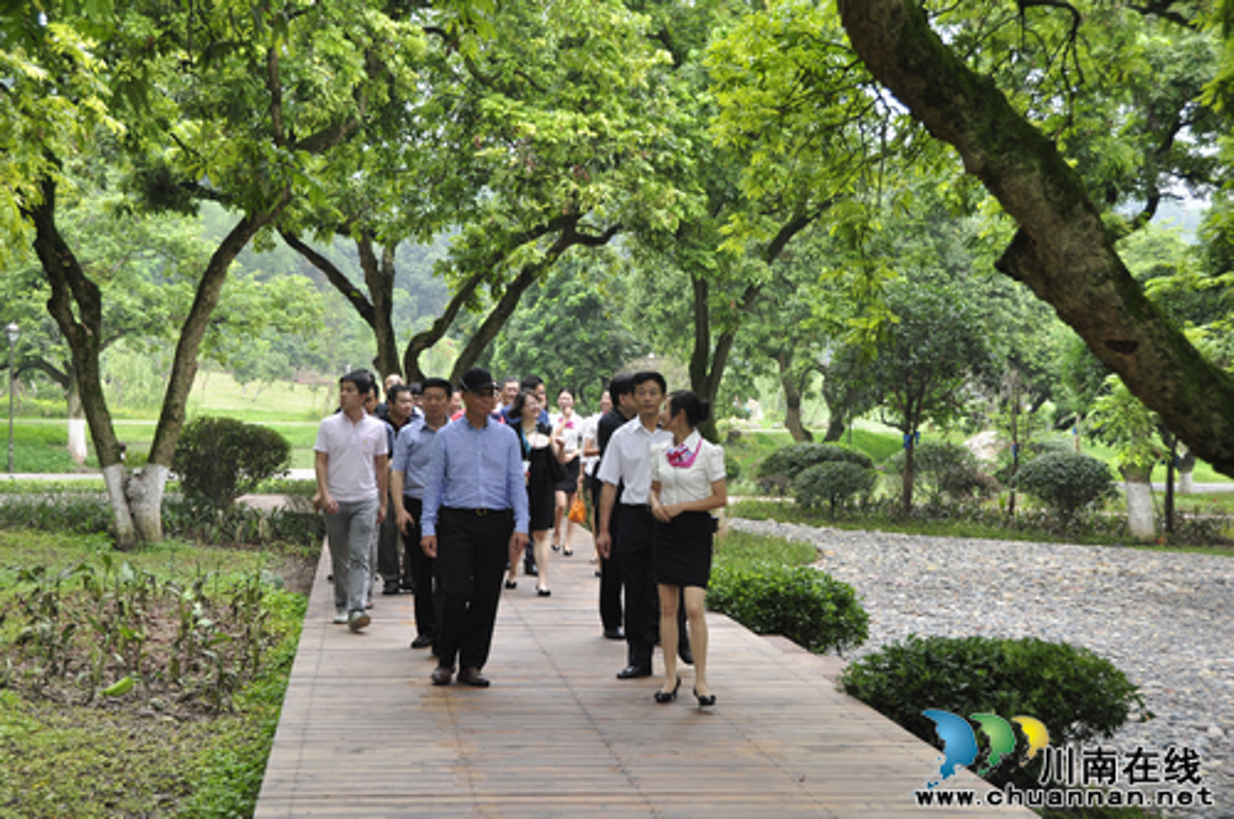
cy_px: 410
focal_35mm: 52
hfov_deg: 37.9
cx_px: 617
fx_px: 1797
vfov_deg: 25.7
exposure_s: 1/80
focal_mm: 35
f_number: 5.6
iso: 400
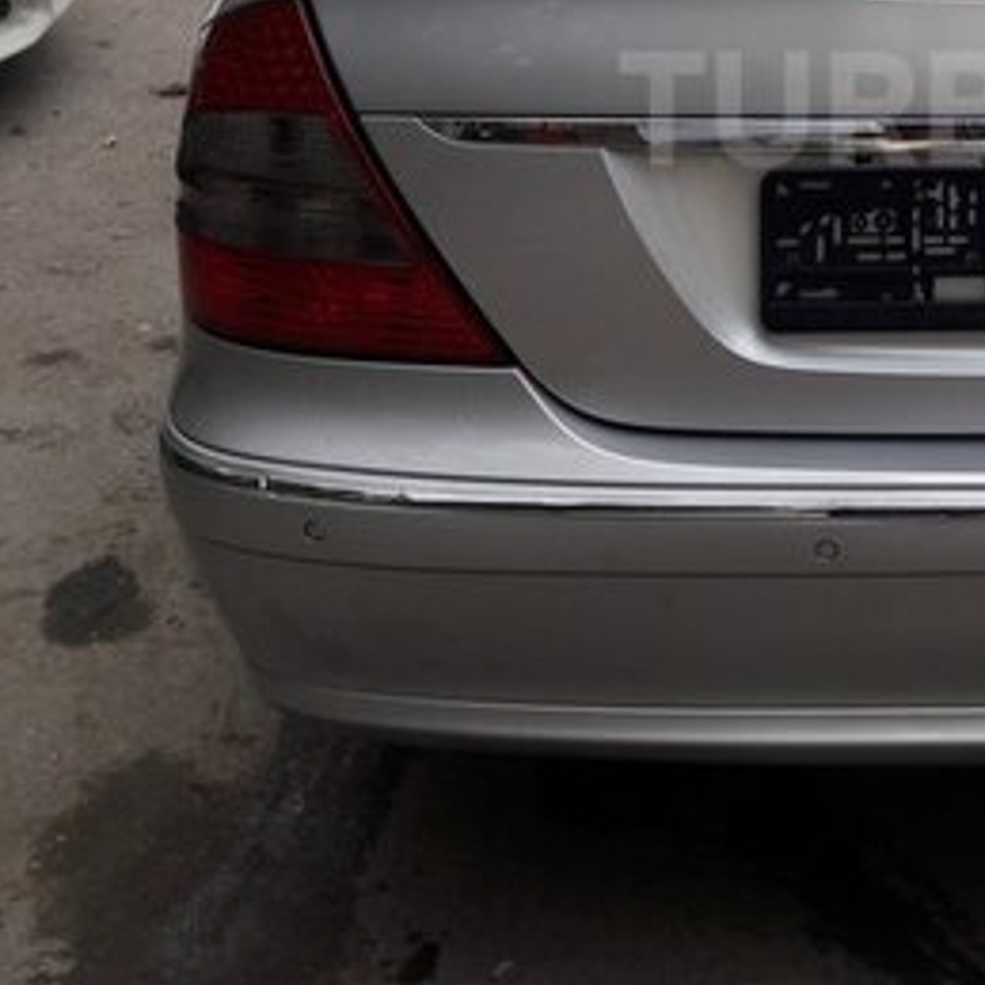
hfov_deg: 25.8
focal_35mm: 63
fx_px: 2028
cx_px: 1008
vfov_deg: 26.4
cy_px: 108
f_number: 1.9
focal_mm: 3.7
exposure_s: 1/129
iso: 40
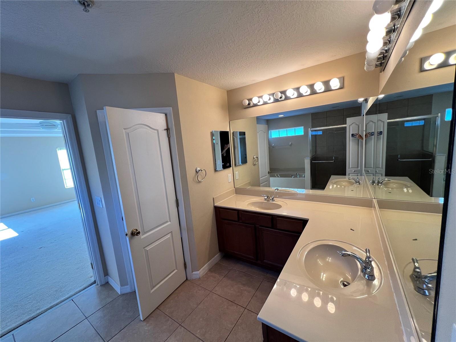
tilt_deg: -7.5
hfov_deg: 106.2
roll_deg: +4.5
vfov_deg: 89.9
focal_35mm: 13
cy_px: 171
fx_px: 171
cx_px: 228
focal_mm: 1.57
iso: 160
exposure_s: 1/120
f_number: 1.8
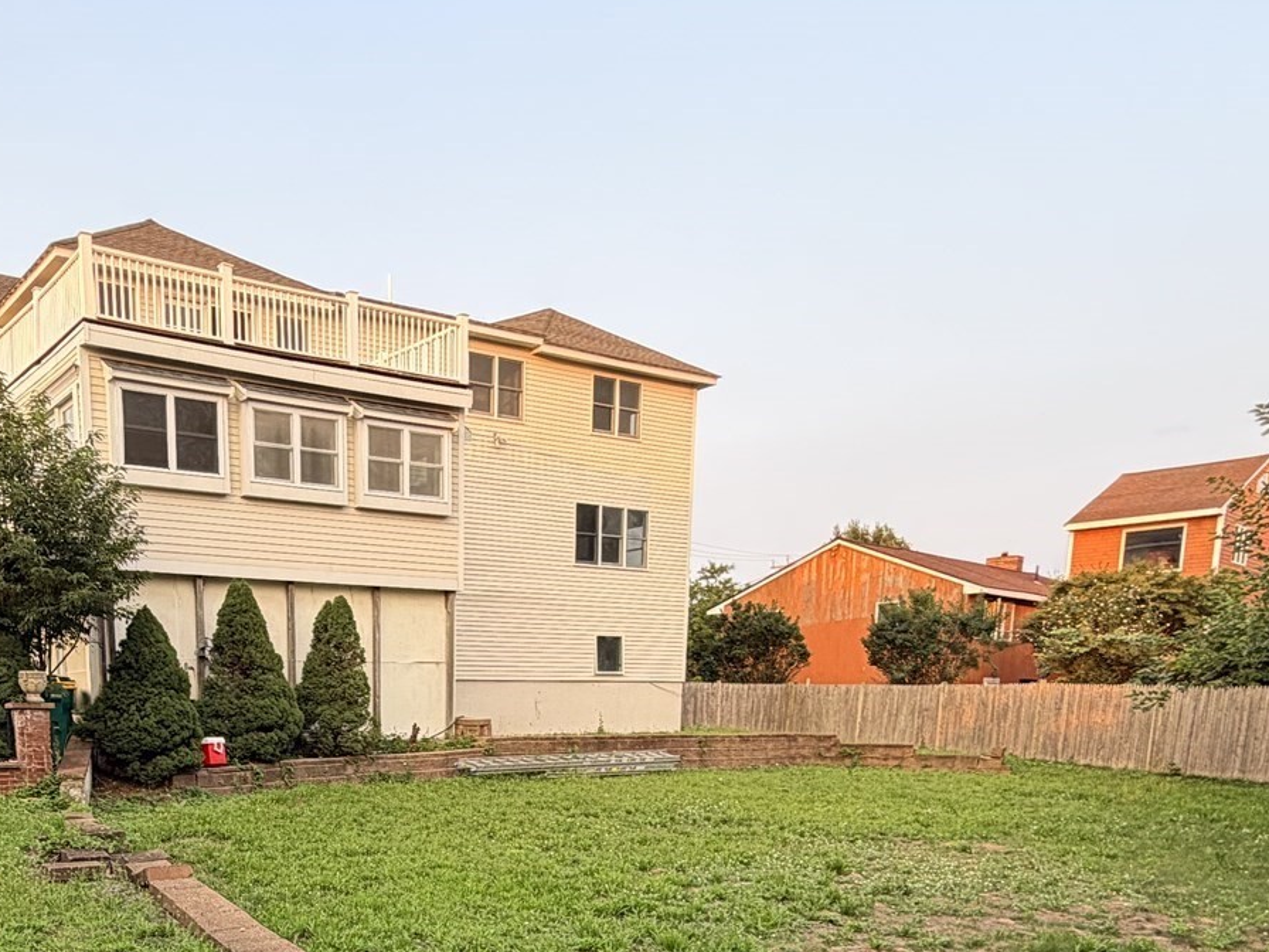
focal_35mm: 32
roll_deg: +0.8
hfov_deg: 54.9
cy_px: 936
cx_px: 365
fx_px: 1173
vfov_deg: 39.4
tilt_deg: -12.6
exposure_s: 1/128
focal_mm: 2.22
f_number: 2.2
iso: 40
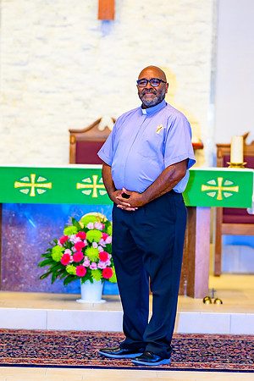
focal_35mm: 157
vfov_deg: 13.1
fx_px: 1661
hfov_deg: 8.7
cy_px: 190
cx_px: 127
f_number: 2
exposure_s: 1/80
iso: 360
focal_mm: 105
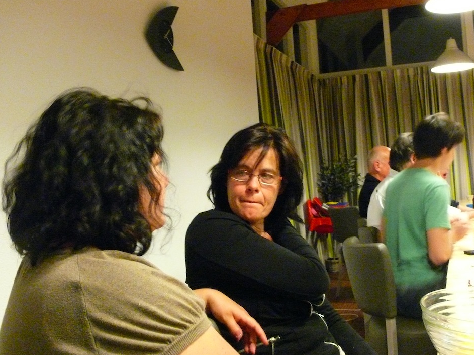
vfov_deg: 37.7
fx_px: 520
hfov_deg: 49.0
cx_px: 252
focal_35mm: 38
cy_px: 177
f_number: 2.8
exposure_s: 1/4
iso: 800
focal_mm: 7.4
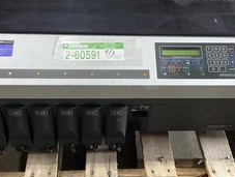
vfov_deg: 28.6
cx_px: 117
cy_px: 98
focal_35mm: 51
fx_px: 347
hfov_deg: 37.4
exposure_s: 1/60
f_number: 1.8
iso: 125
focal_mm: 3
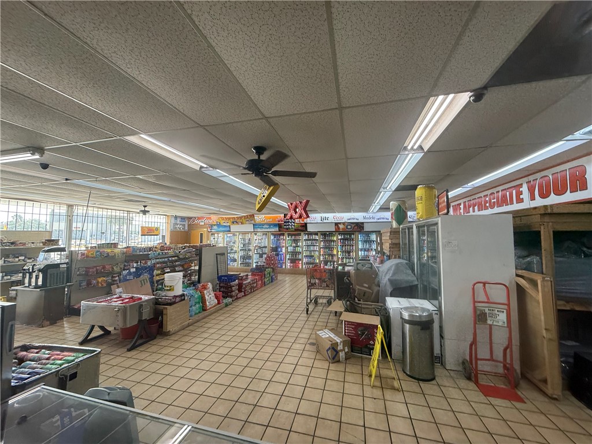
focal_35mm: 14
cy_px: 222
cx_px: 296
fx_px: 239
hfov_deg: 102.1
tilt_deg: +8.3
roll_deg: +0.4
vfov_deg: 85.7
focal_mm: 2.22
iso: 125
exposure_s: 1/120
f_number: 2.2
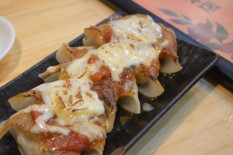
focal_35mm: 48
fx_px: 311
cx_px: 94
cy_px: 89
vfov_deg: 28.0
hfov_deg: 40.9
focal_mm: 24
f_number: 4.2
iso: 1100
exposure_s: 1/40
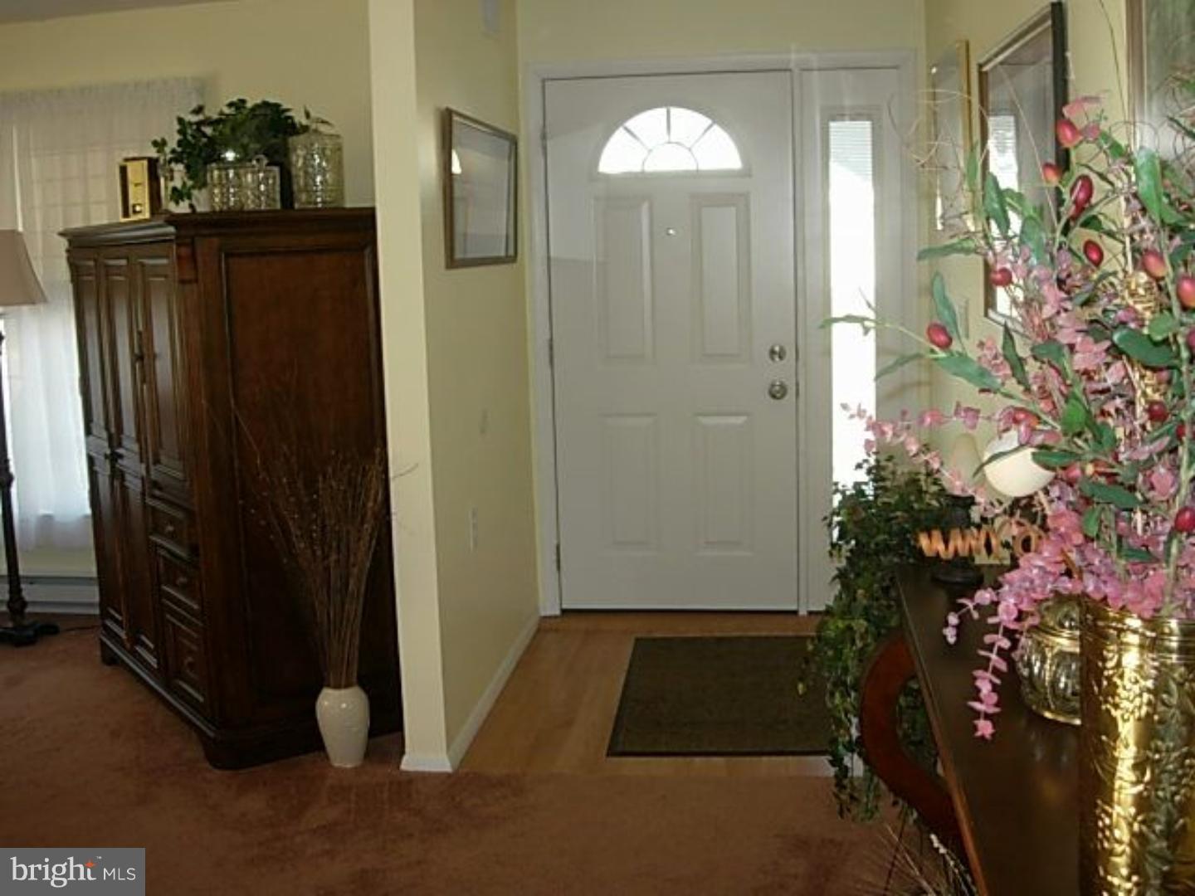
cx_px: 598
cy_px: 448
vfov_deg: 37.7
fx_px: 1312
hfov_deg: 49.0
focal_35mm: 38
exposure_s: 1/32
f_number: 2.8
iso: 79
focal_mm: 7.8
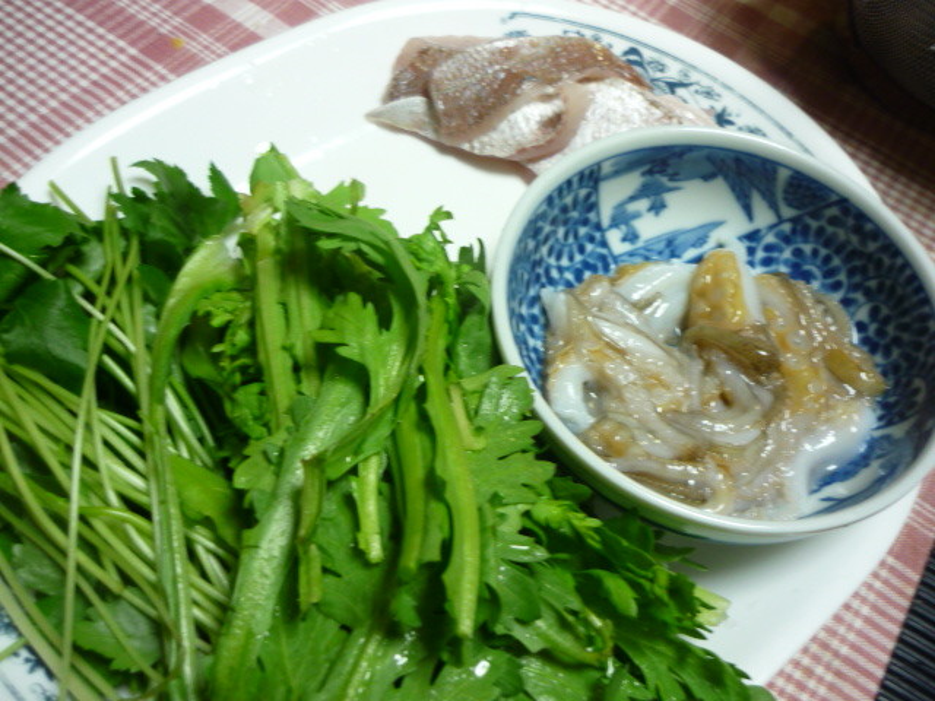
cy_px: 350
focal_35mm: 33
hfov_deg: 55.4
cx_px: 468
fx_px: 891
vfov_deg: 42.9
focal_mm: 5.5
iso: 200
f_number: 2.8
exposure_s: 1/30
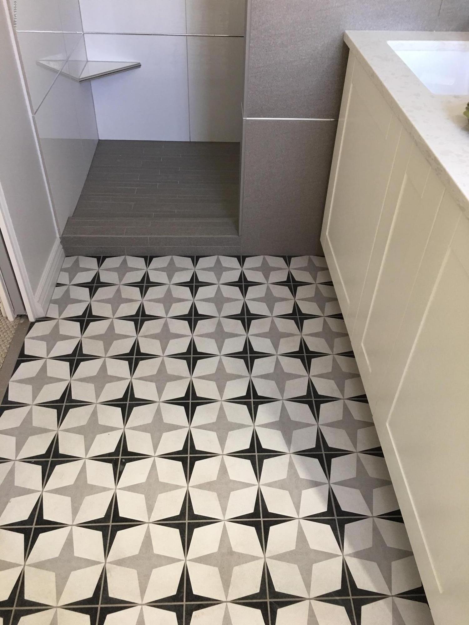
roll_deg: -2.9
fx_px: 524
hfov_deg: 48.2
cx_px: 234
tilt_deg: -41.1
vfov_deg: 61.7
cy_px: 312
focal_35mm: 29
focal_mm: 4.15
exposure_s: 1/15
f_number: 2.2
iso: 50
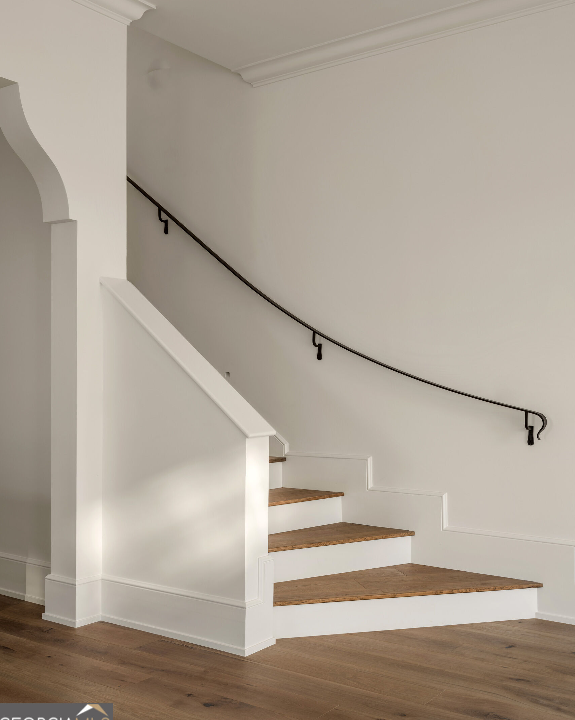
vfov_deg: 47.9
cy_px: 353
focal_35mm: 38
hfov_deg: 39.1
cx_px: 288
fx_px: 809
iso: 100
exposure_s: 1/5
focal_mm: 45.7
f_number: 8
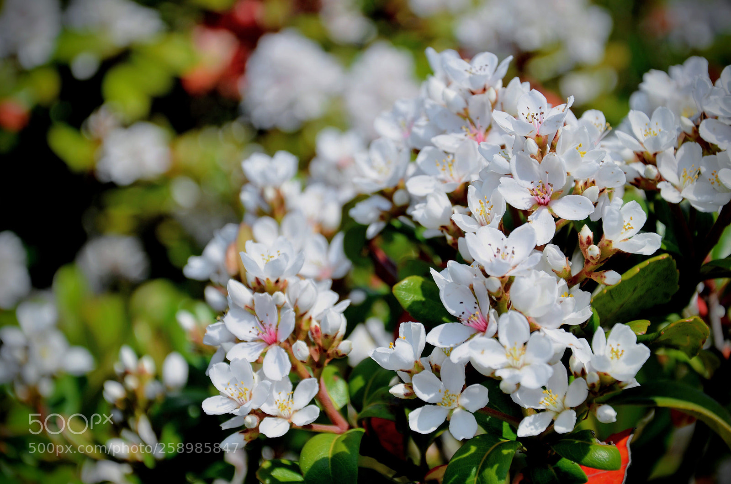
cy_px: 242
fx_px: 2128
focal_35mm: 105
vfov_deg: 13.0
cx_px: 366
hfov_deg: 19.5
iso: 100
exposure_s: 1/500
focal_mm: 70
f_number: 6.3
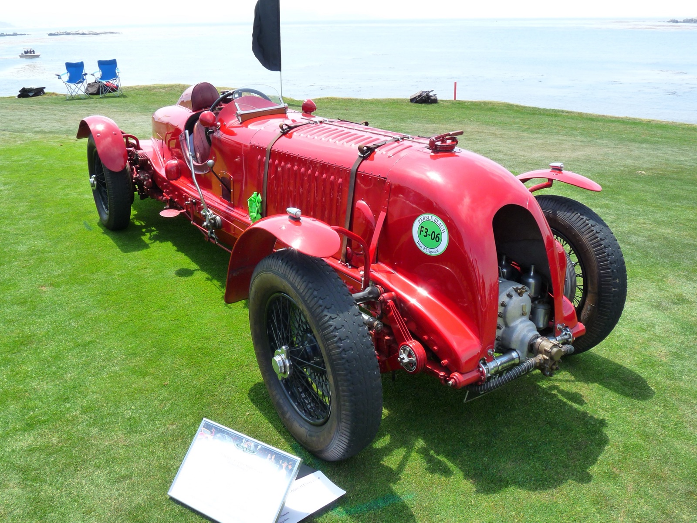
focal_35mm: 29
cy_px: 262
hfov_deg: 61.7
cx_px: 348
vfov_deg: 48.2
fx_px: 584
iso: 160
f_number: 5
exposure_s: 1/250
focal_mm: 5.2
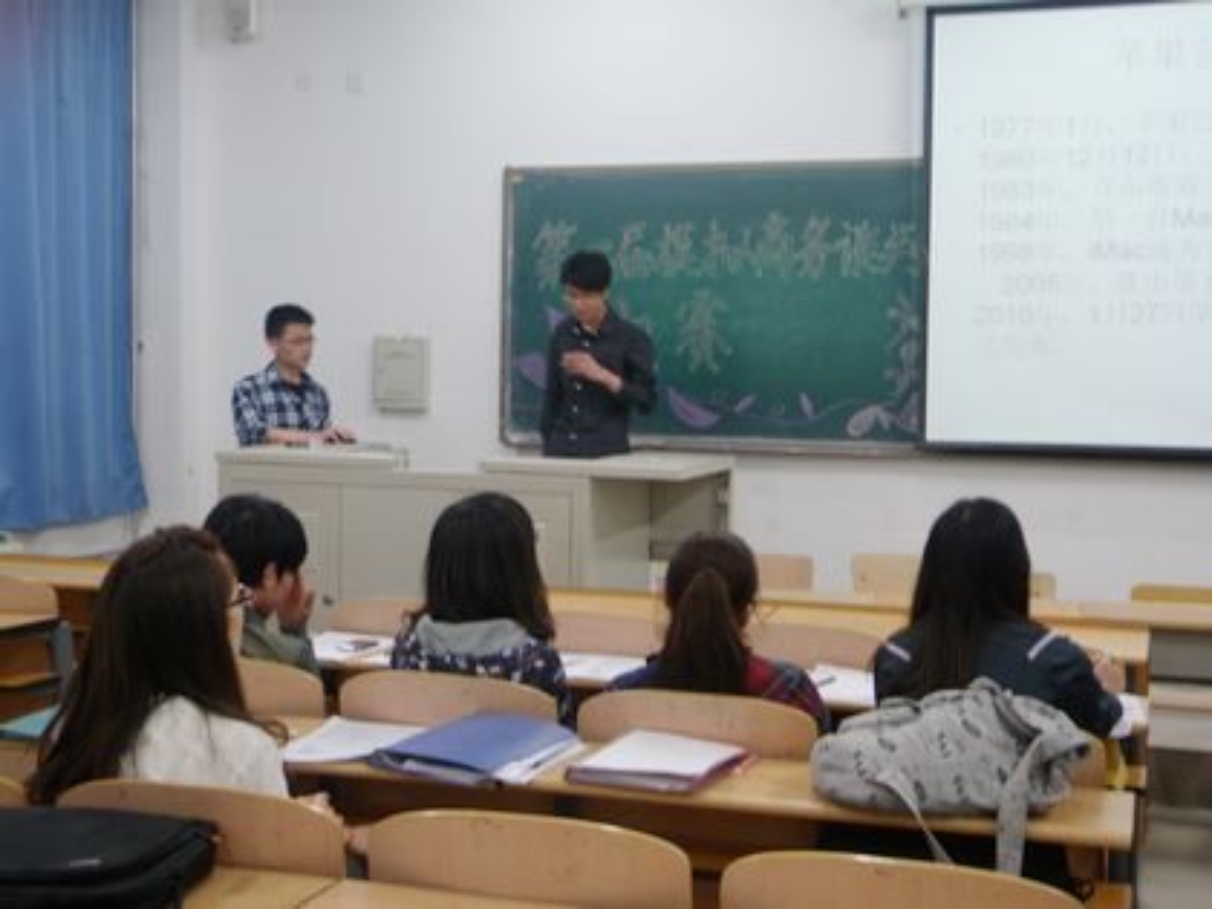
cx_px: 606
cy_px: 454
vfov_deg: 28.6
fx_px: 1786
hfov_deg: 37.5
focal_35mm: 51
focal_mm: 9.1
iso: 125
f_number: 4
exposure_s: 1/10
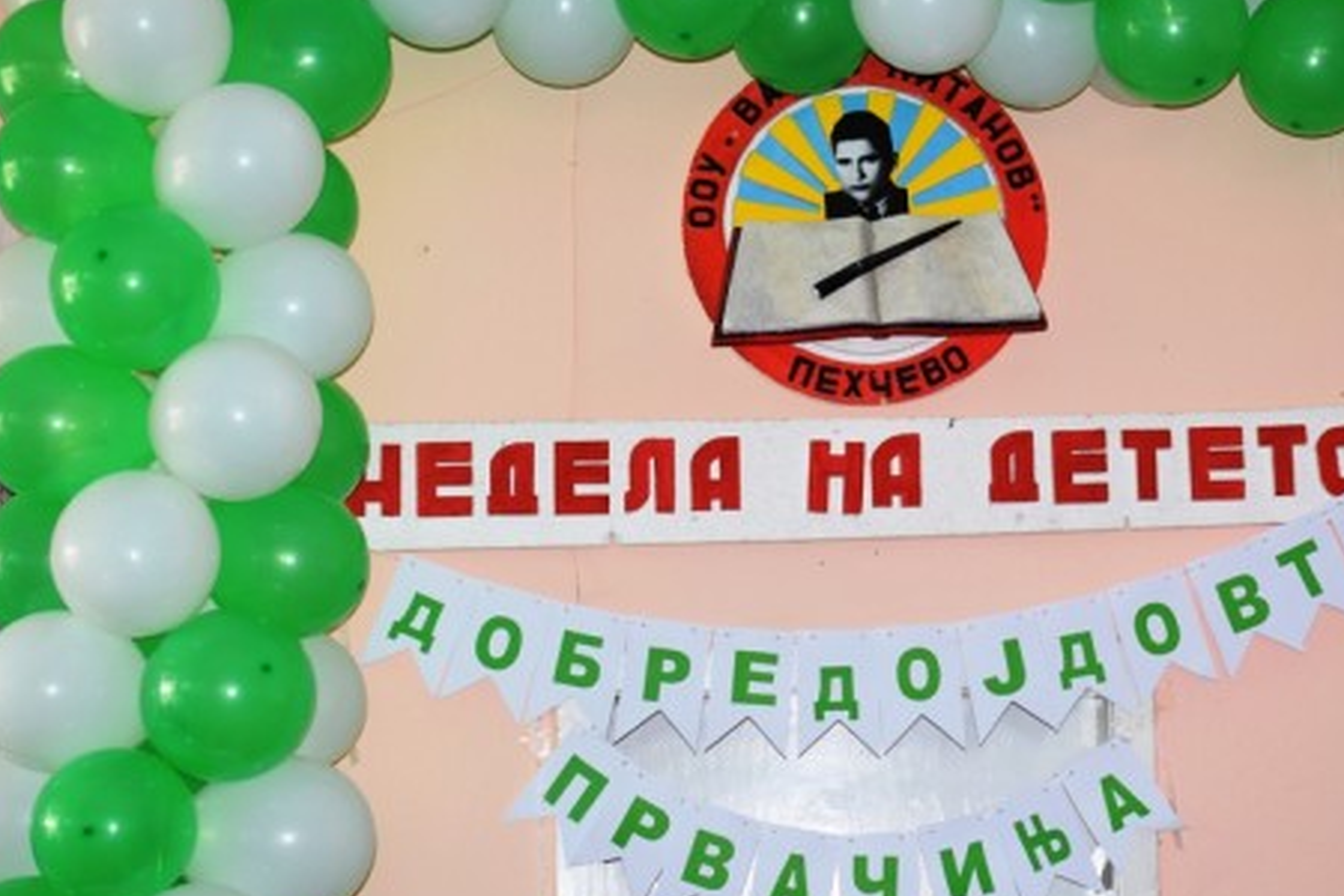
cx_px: 848
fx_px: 3024
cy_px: 476
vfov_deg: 16.9
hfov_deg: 25.0
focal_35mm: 81
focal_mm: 38
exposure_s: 1/100
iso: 800
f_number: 5
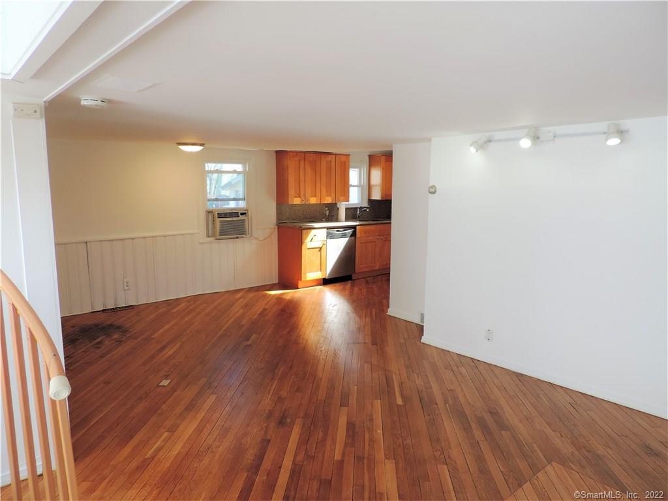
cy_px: 250
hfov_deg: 71.6
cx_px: 334
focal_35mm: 24
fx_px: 463
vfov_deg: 56.8
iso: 80
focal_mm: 4.3
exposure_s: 1/80
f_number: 3
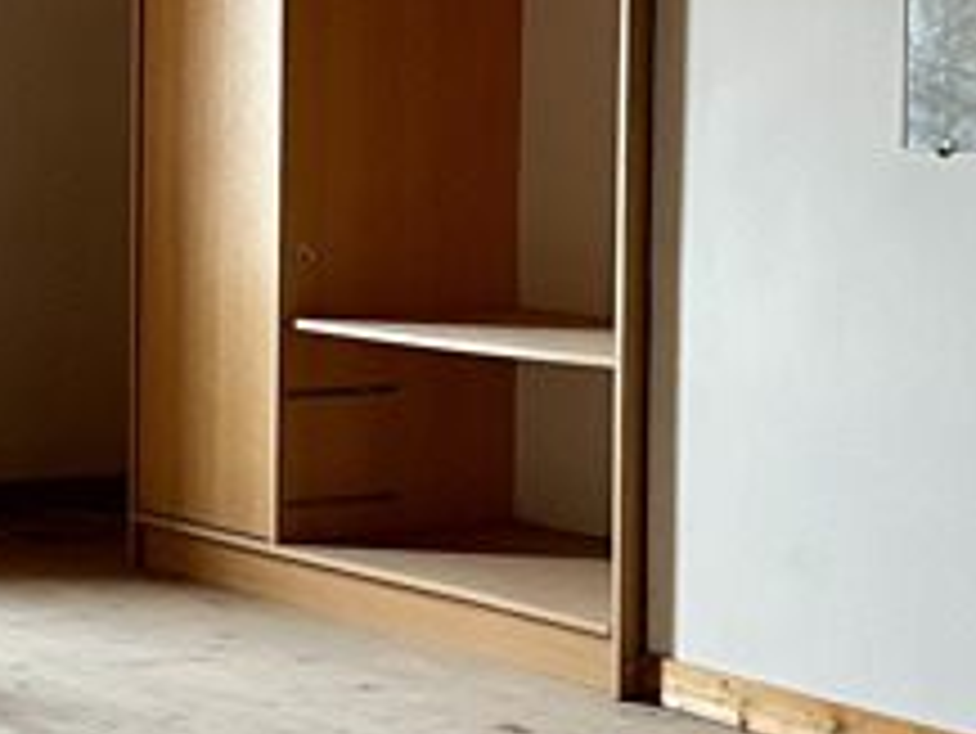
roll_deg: -0.4
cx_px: 189
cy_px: 225
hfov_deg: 20.2
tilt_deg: -1.6
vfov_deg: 15.4
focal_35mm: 96
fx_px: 2708
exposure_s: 1/41
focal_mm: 5.1
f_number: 1.6
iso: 500
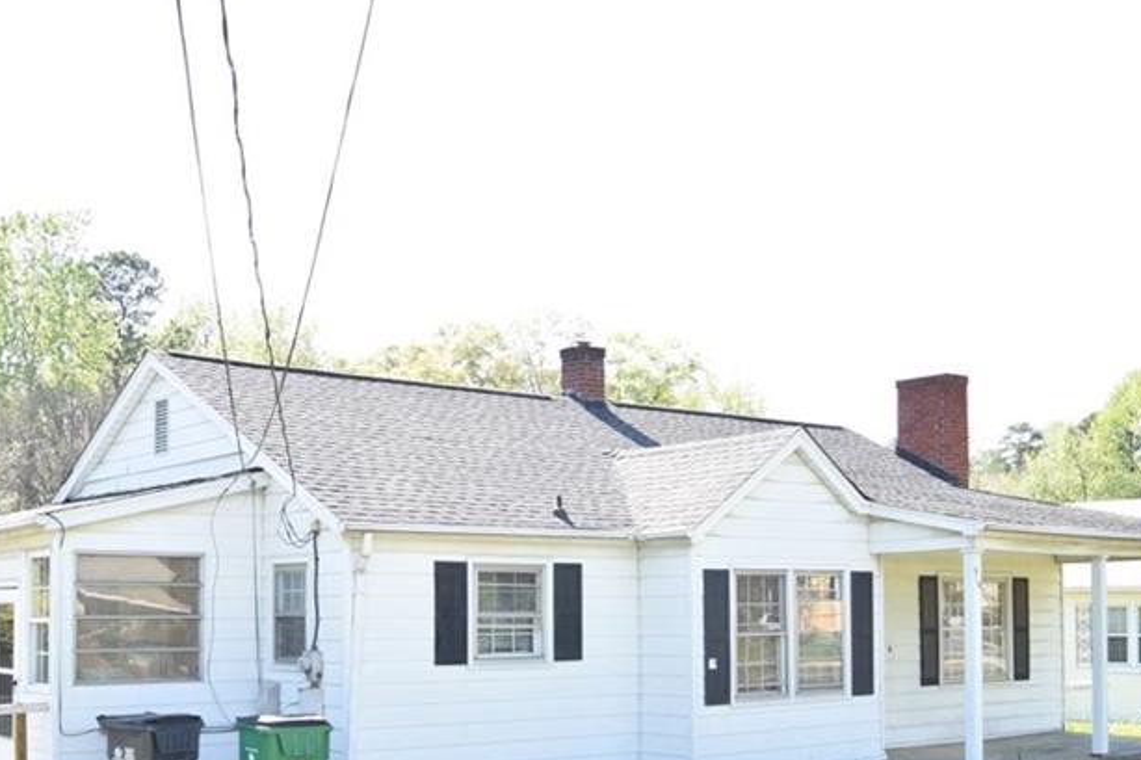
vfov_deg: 29.5
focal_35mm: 45
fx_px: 1426
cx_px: 513
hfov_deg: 43.6
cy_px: 550
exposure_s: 1/200
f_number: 3.5
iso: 100
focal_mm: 18
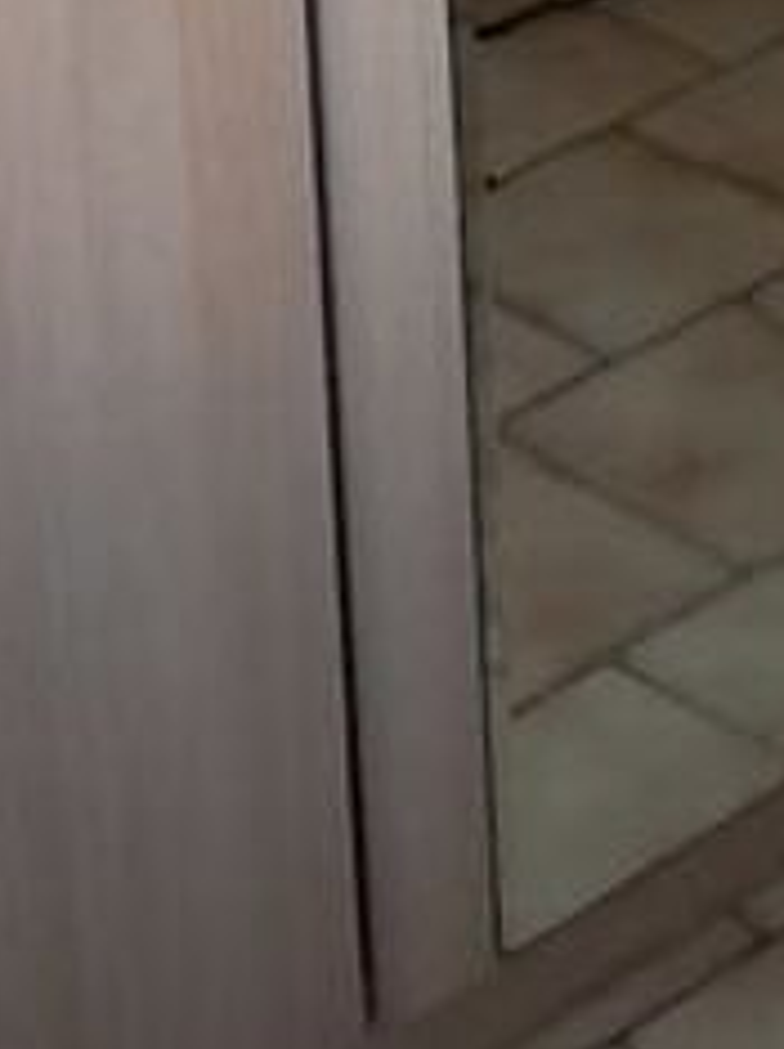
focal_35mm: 154
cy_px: -1585
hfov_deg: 9.6
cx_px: 125
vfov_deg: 10.7
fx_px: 4659
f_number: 1.8
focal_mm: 4
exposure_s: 1/50
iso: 500
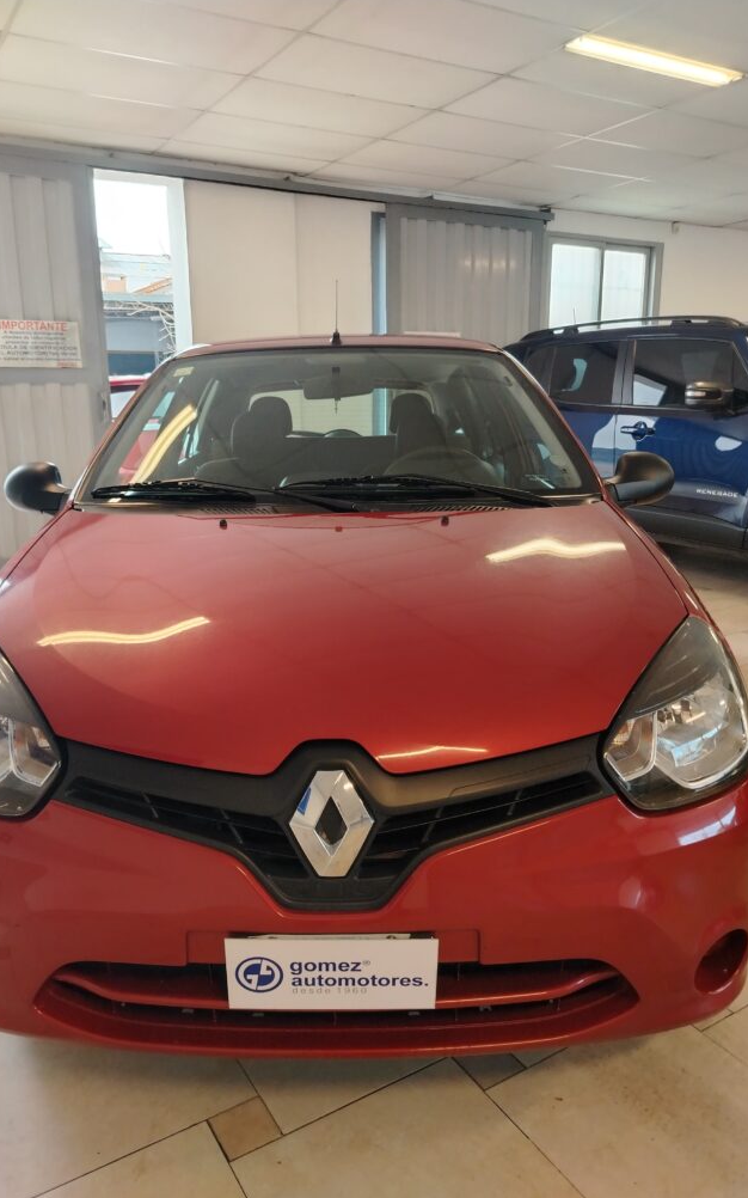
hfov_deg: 47.5
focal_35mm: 26
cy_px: 607
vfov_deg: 70.4
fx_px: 848
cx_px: 331
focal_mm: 5.25
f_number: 1.75
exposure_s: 1/33.3
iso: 547
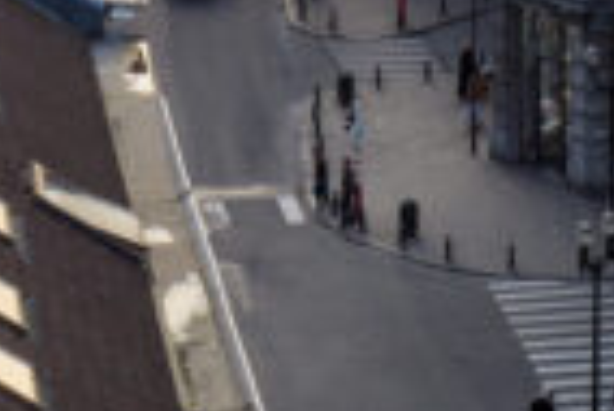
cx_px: -242
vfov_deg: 4.9
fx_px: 4627
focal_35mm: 271
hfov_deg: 7.5
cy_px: -634
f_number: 8
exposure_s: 1/125
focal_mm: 50
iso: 100
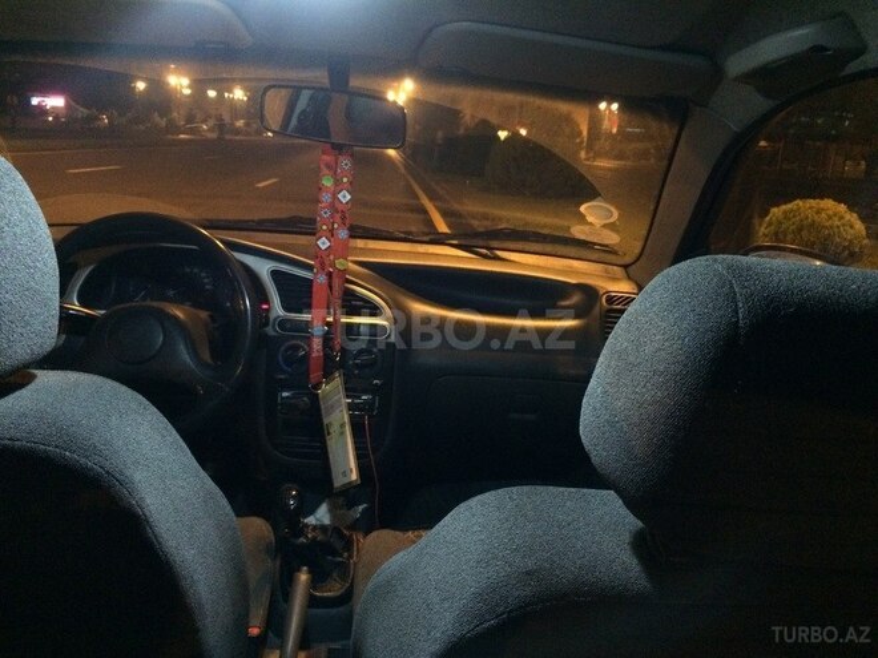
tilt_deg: -15.4
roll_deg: -4.1
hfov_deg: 61.7
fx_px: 736
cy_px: 329
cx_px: 439
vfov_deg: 48.2
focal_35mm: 29
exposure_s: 1/17
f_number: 2.2
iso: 400
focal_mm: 4.15
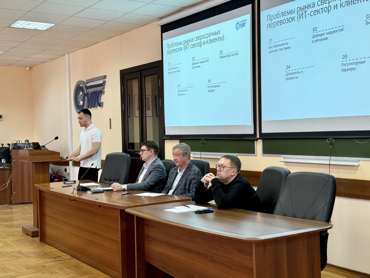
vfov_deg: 30.3
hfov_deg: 39.7
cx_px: 185
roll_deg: +0.9
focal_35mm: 48
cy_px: 139
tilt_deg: -0.8
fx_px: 513
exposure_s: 1/100
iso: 80
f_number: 1.78
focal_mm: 6.76
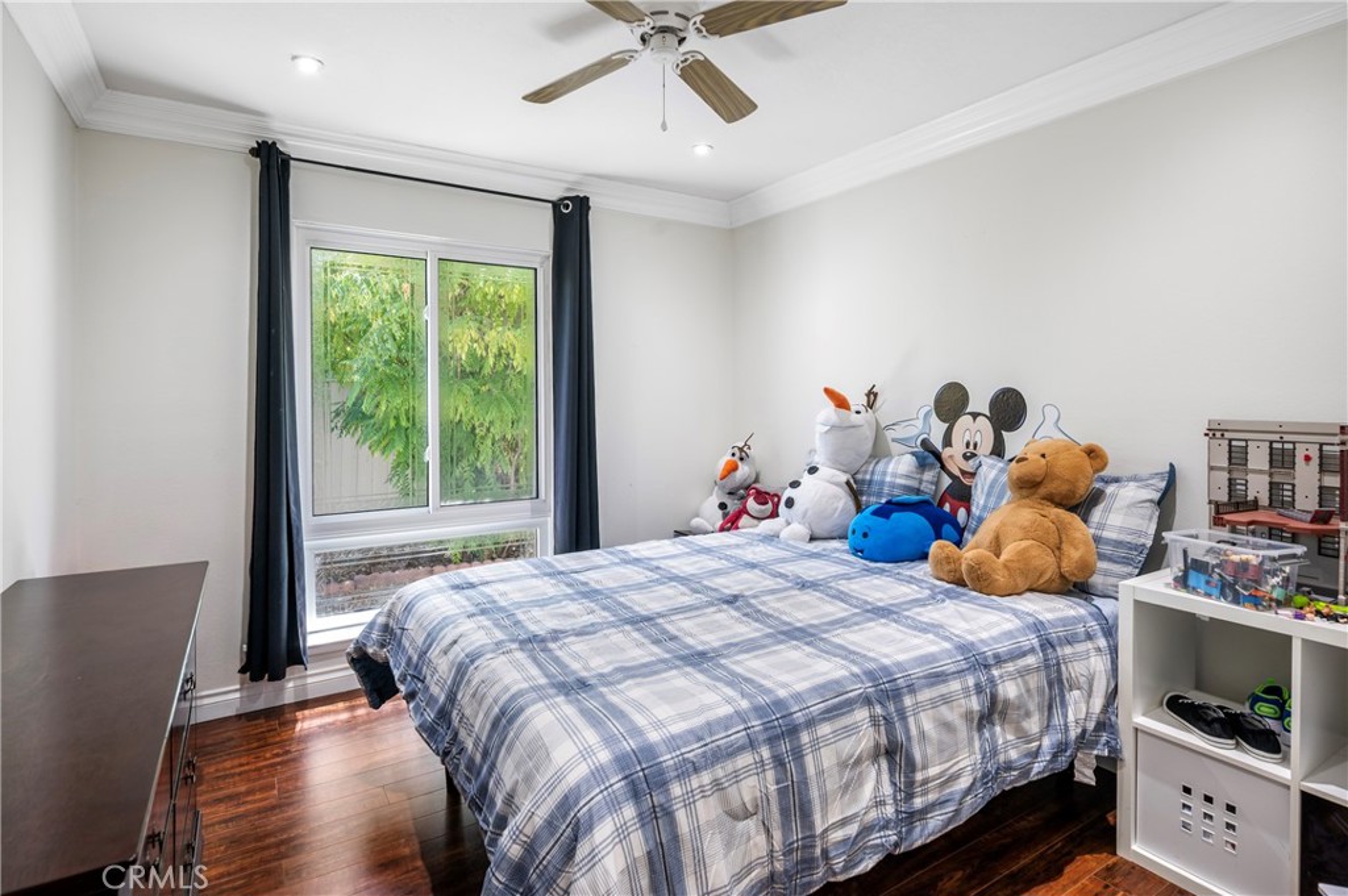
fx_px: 655
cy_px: 448
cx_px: 674
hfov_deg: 91.7
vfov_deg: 68.8
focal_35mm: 18
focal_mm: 17.5
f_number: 7.1
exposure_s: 1/15
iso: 400
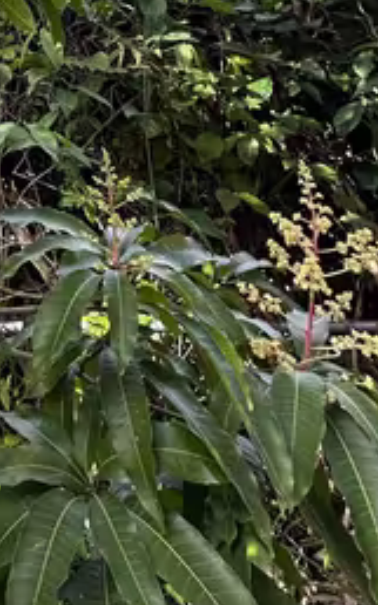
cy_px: -115
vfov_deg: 34.9
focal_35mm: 46
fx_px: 759
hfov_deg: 22.5
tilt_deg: +26.3
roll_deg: +1.8
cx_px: -202
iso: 40
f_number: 2.2
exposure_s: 1/125
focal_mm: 2.22
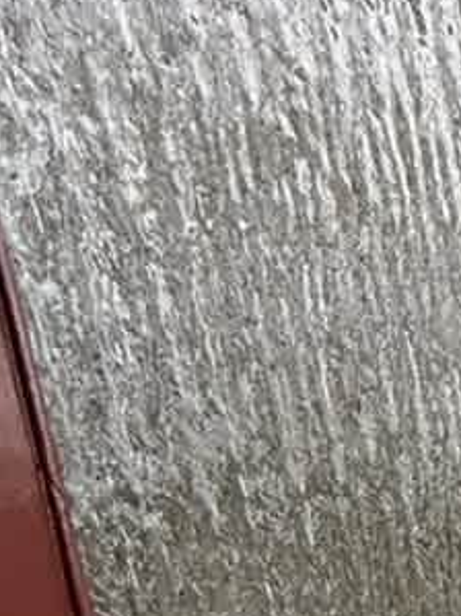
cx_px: 1480
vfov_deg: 18.1
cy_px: 942
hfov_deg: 10.1
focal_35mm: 96
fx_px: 1706
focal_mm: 2.2
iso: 64
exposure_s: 1/183
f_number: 2.2
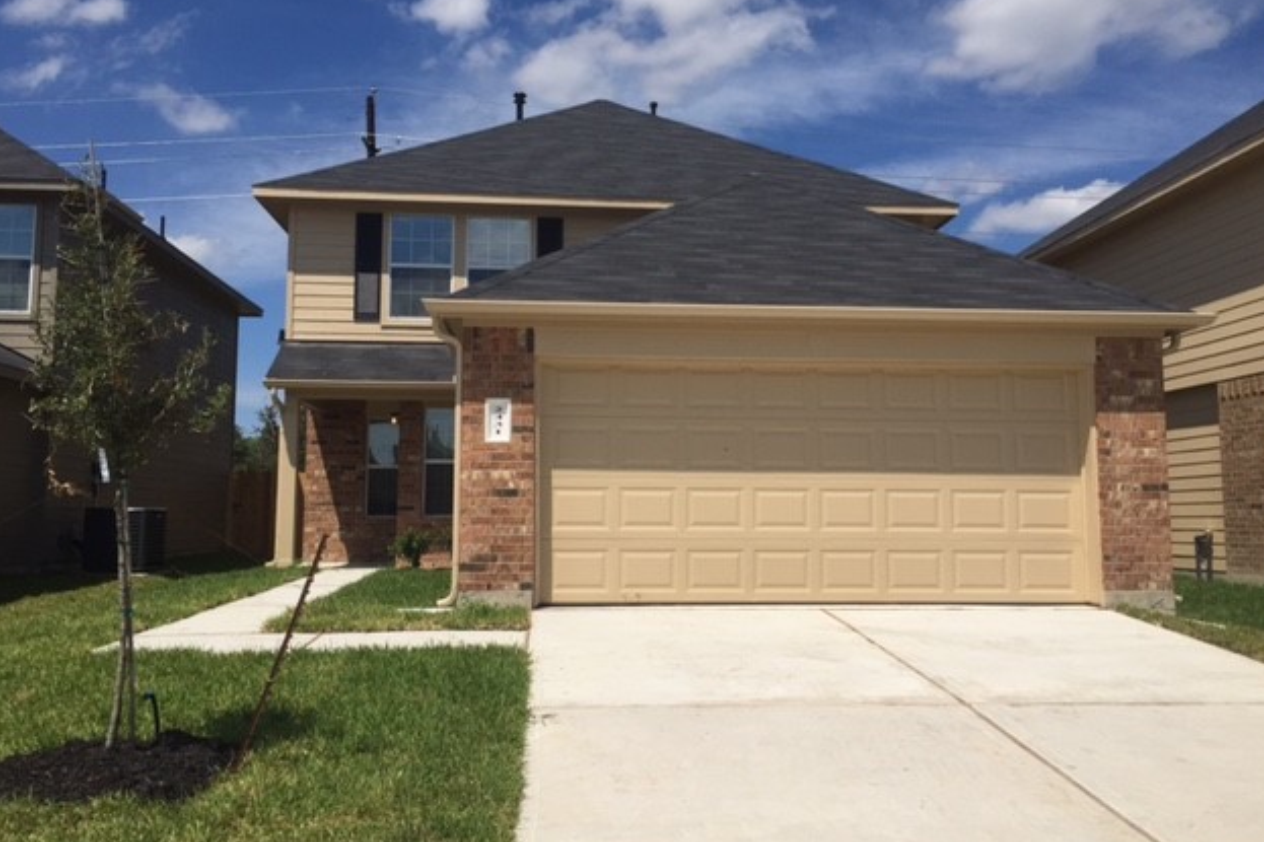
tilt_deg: +5.0
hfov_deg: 60.3
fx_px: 1088
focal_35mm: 31
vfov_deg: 42.3
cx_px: 641
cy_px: 408
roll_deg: +0.4
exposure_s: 1/3968
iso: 32
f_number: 2.2
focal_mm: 4.15
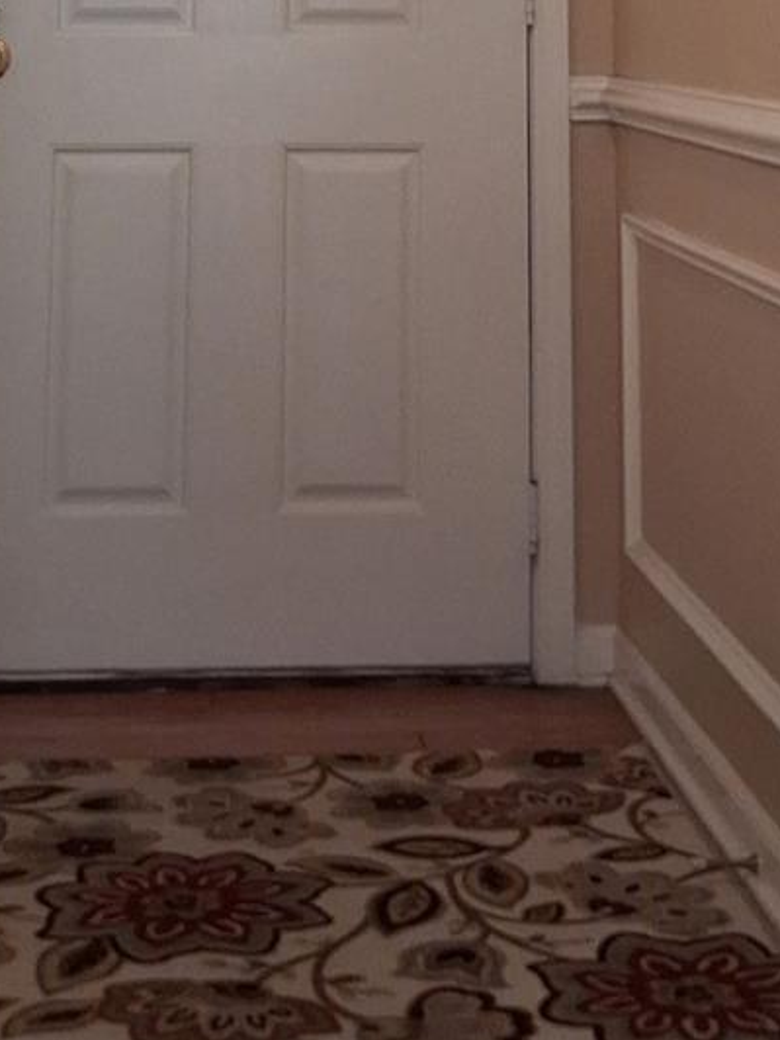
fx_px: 2343
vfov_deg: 22.4
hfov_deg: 18.9
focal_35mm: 78
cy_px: -317
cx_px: 381
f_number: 1.8
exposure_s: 1/60
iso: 320
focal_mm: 4
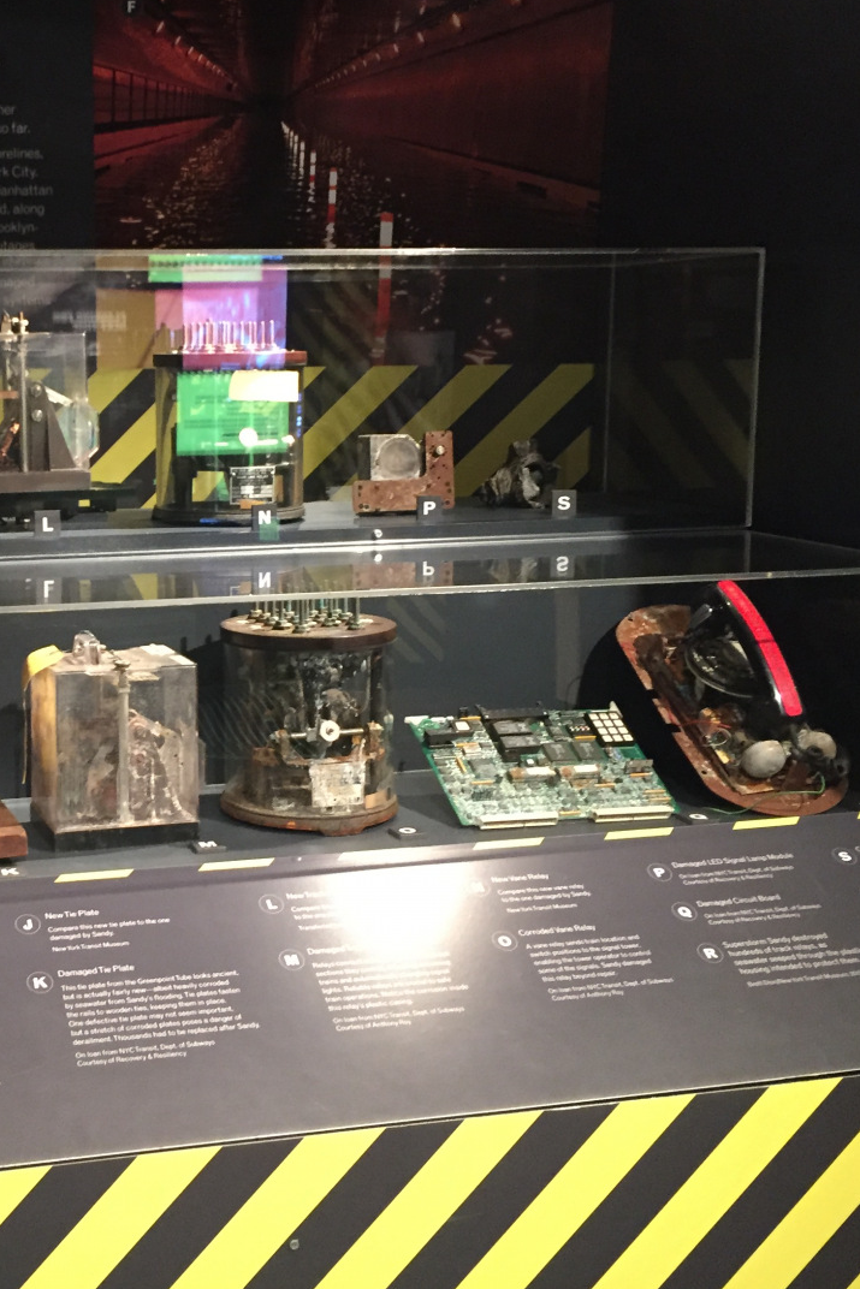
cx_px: 65
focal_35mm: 45
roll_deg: -0.2
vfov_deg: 43.6
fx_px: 1612
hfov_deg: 28.6
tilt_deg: -7.2
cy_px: 588
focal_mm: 4.15
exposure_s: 1/17
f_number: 2.2
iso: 250
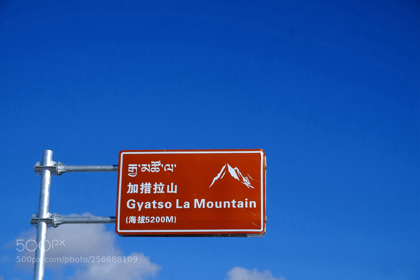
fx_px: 968
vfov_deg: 16.5
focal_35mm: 83
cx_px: 210
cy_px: 140
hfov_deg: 24.5
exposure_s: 1/500
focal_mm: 55
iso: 200
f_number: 8
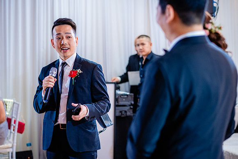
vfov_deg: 14.2
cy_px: 77
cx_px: 101
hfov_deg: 21.1
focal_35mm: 97
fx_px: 639
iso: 640
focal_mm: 56
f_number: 2
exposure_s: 1/160
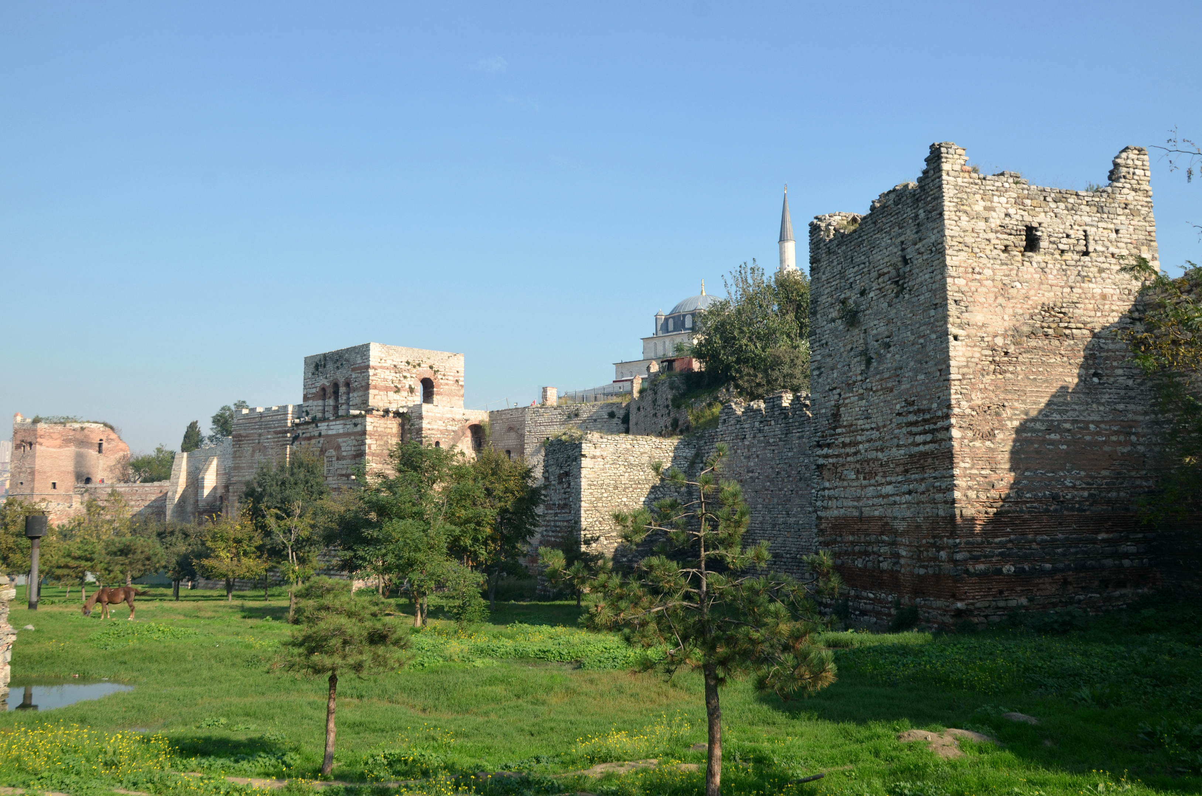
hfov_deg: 59.6
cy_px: 398
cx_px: 601
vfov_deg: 41.5
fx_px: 1050
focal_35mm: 32
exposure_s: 1/250
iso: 140
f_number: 8
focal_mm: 21
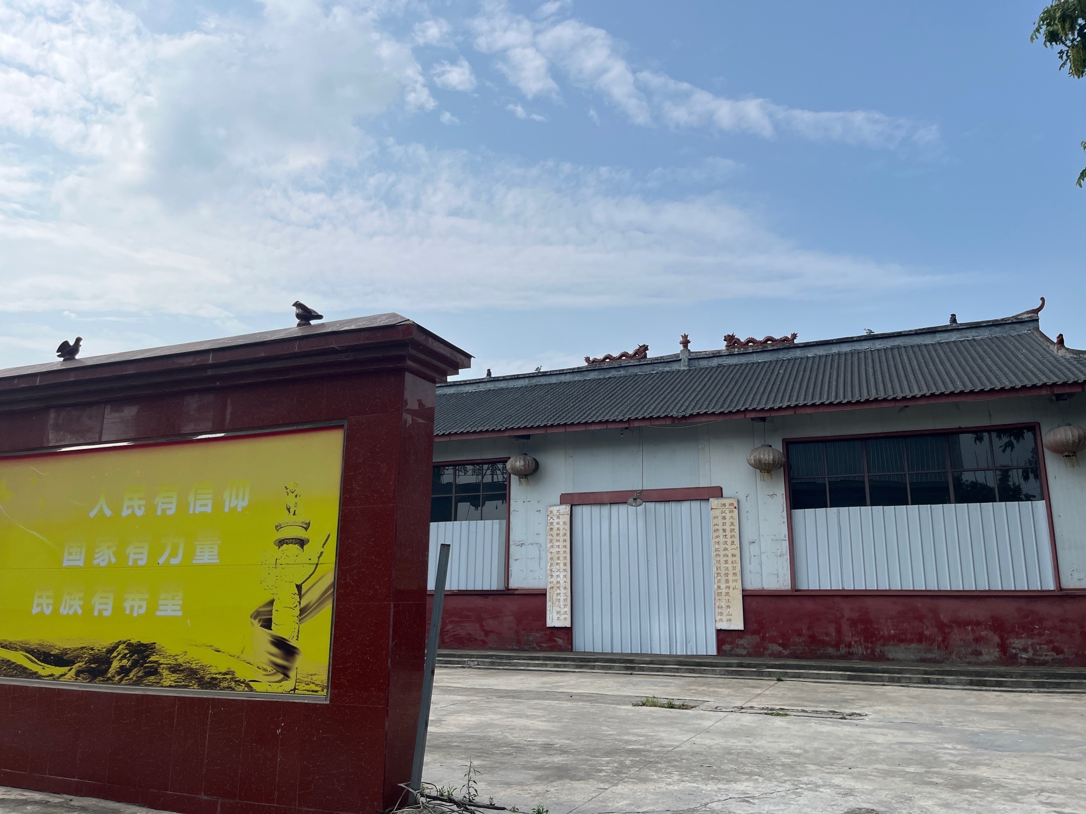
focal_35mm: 26
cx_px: 543
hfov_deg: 67.3
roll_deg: -0.9
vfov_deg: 53.1
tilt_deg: +13.5
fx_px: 816
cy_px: 407
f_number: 1.6
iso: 50
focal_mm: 5.1
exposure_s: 1/5319
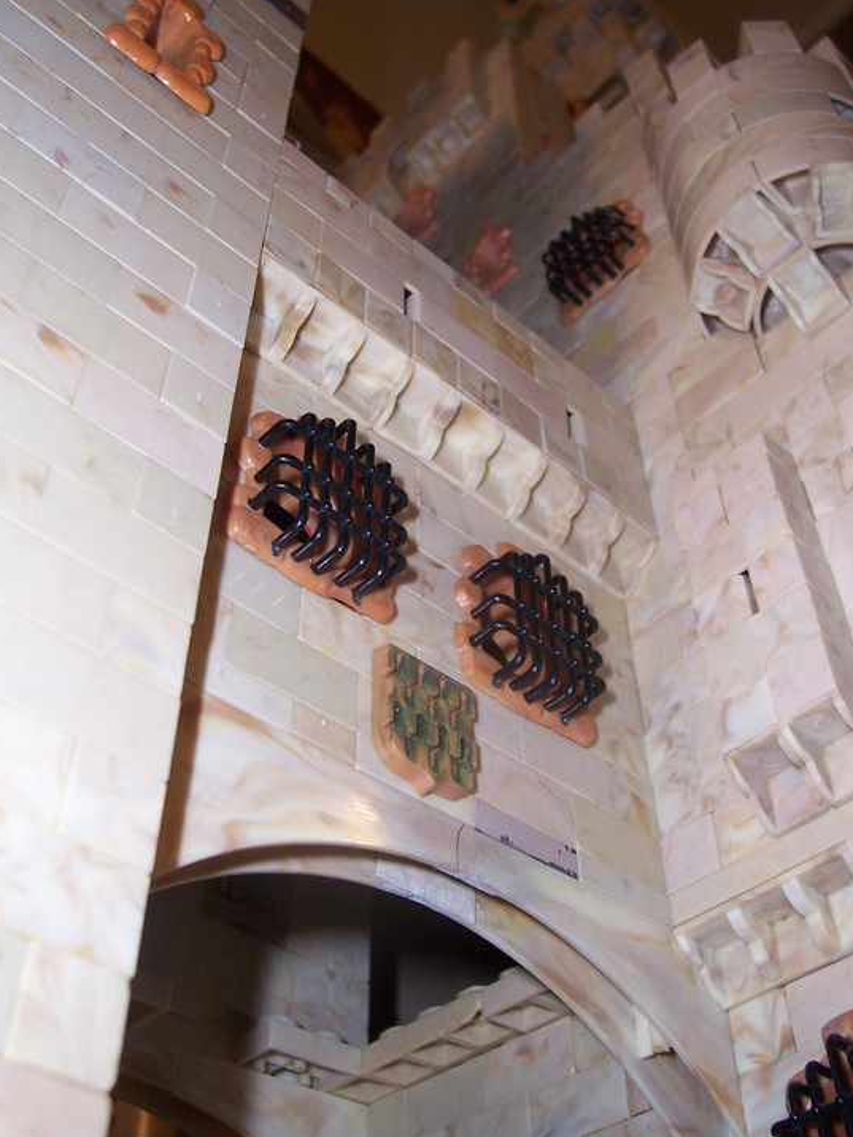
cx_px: 443
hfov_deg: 37.7
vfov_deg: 48.9
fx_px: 1249
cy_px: 519
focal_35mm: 38
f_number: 2.7
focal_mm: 5.6
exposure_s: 1/60
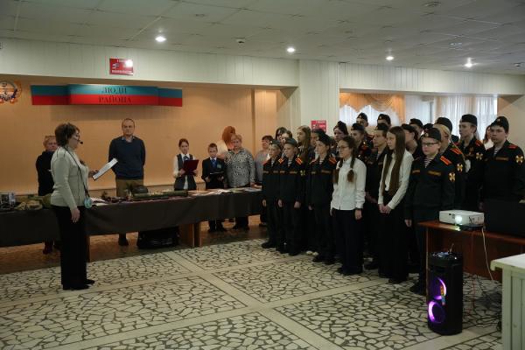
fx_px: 467
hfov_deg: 58.7
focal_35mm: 32
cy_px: 175
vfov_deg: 41.1
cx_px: 262
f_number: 4
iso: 8000
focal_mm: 32
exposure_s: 1/160
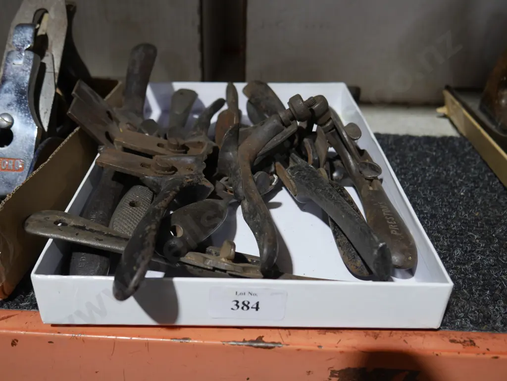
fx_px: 498
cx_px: 254
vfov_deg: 41.8
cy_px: 190
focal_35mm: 34
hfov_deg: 53.9
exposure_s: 1/60
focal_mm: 17
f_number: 4
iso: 400
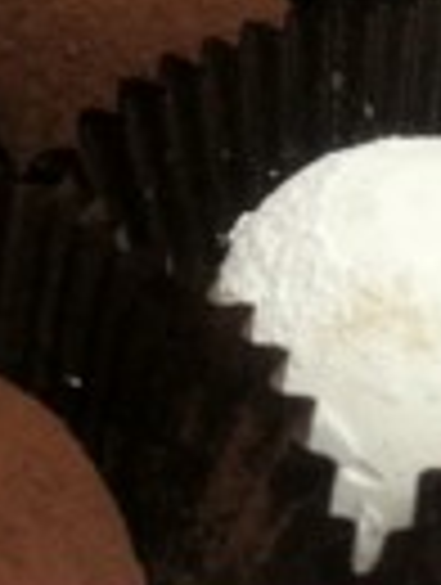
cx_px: 279
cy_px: 189
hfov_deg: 12.3
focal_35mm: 121
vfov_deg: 16.2
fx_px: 2049
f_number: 2.4
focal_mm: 4.28
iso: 200
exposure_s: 1/20
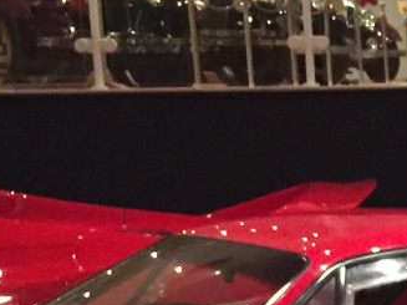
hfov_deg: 12.4
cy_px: 378
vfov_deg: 10.3
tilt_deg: -10.0
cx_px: 784
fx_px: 1669
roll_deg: +0.6
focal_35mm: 142
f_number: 2.2
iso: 500
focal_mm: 4.15
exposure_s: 1/17
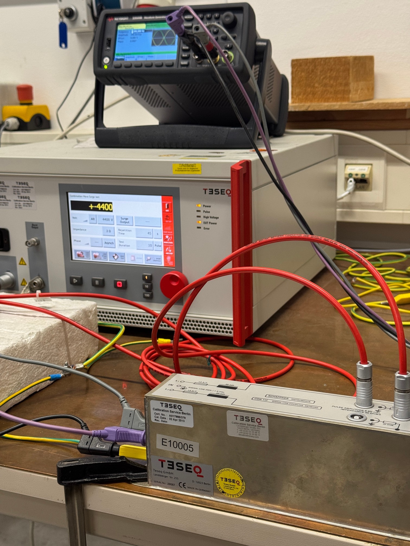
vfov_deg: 39.7
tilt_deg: -13.4
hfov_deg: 30.3
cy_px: 273
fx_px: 758
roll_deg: +0.9
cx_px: 205
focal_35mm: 48
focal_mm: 6.76
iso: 64
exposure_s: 1/50
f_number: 1.78
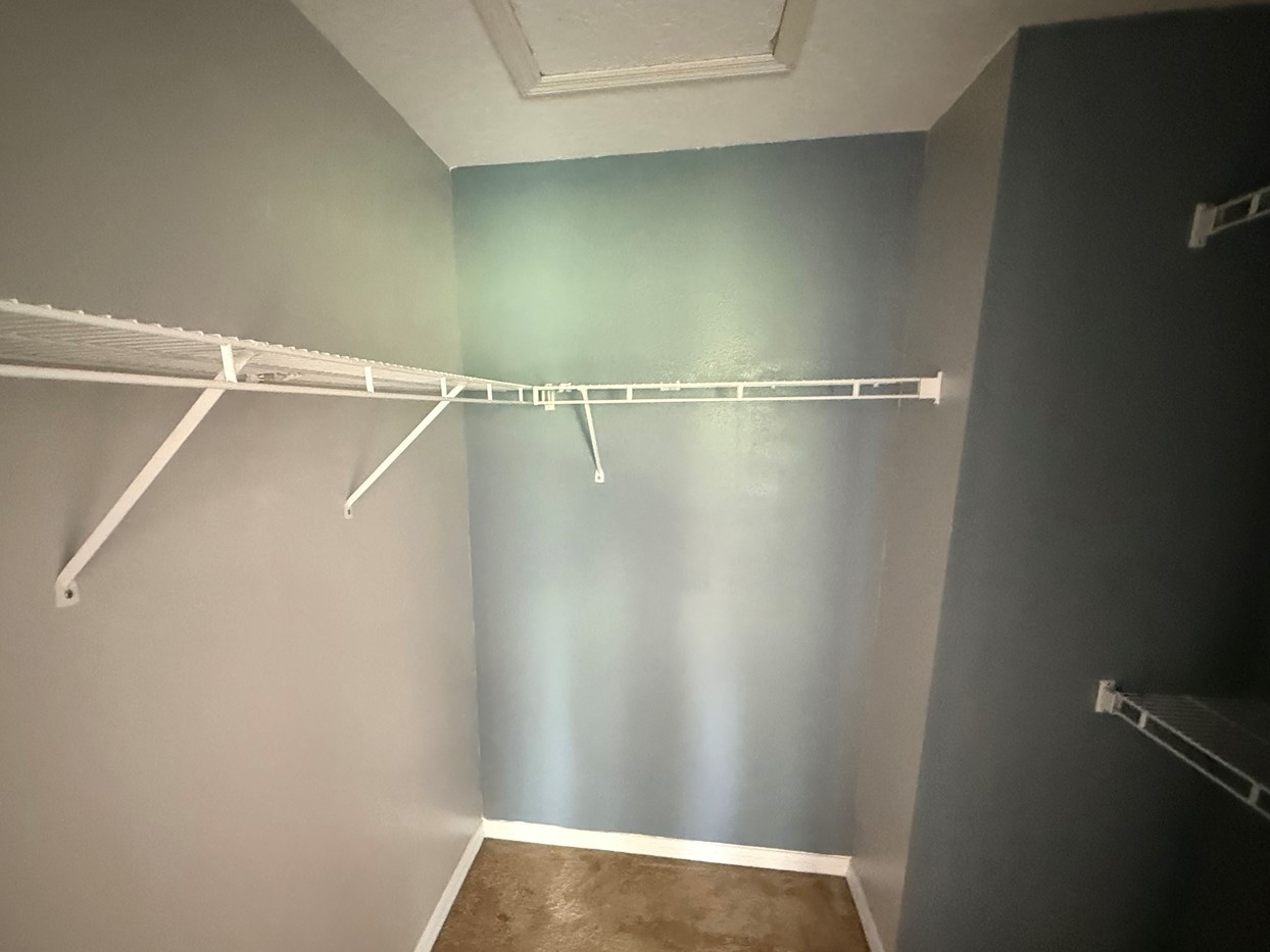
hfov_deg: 87.5
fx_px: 660
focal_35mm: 18
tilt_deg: -11.8
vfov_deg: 70.9
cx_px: 572
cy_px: 571
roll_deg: +0.9
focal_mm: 2.22
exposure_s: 1/40
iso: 1250
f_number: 2.2
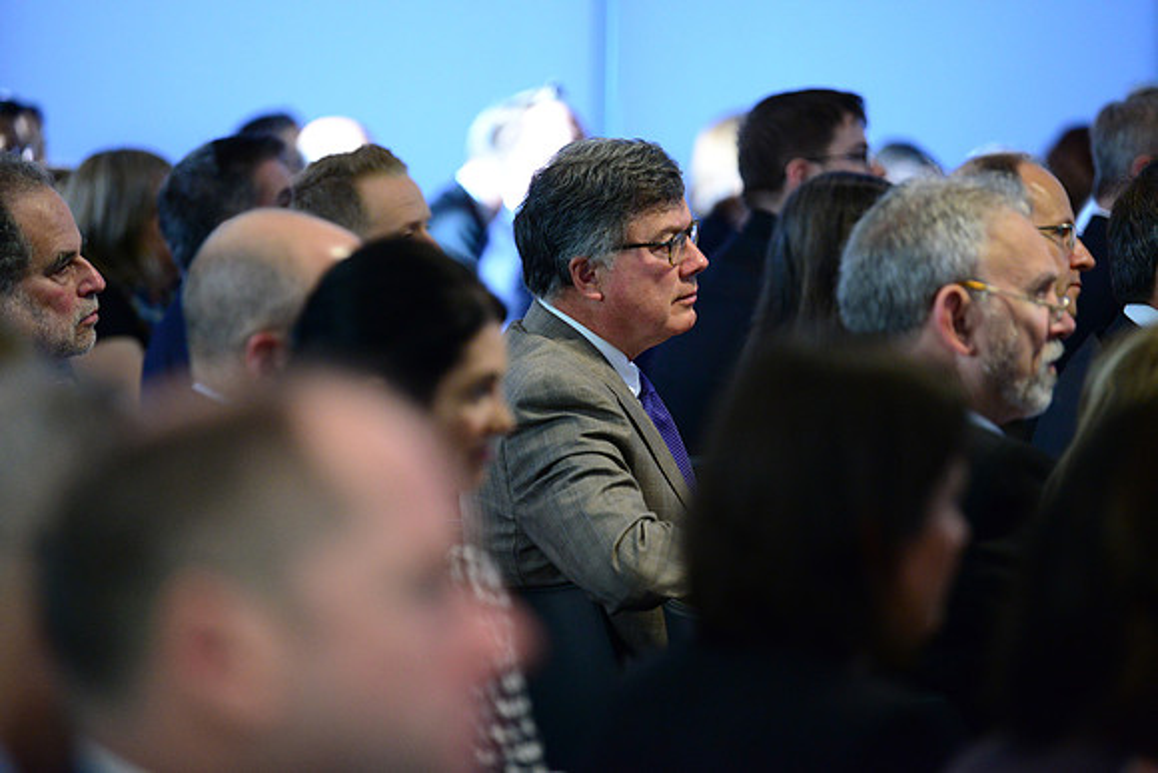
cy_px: 386
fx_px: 5148
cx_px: 579
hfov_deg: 12.8
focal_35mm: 160
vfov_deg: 8.6
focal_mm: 160
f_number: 2.8
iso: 4000
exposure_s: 1/200
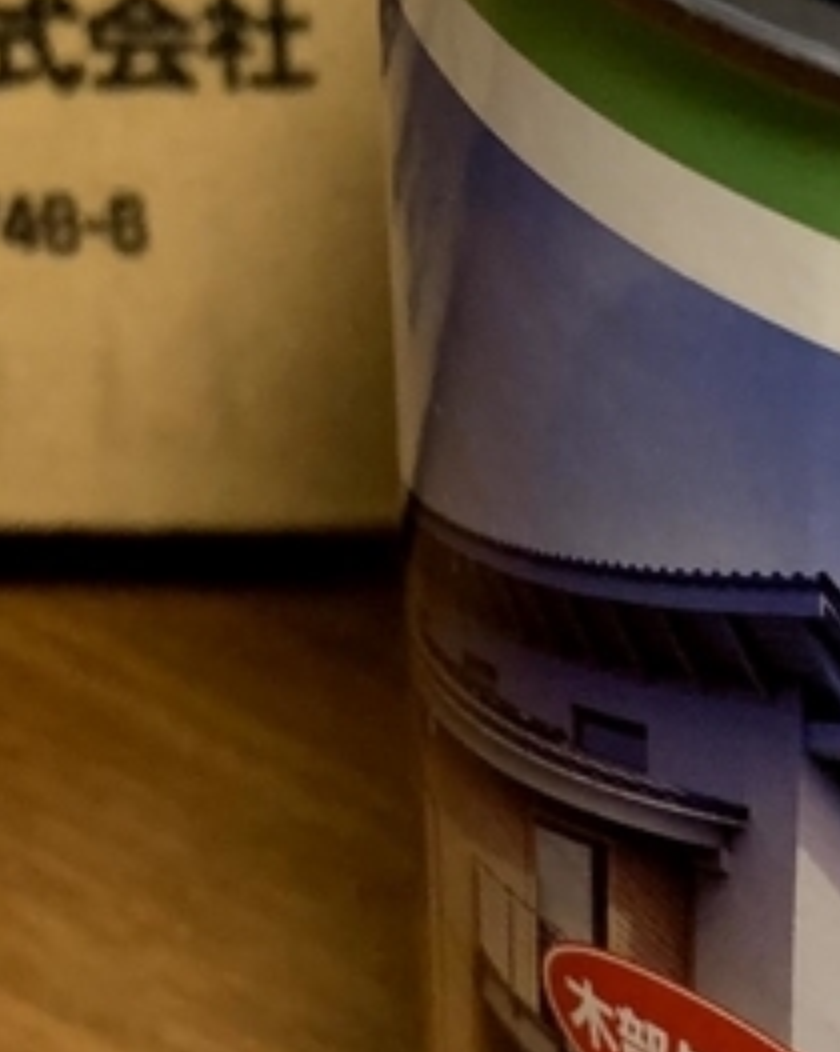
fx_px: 3609
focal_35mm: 116
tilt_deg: -39.2
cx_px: 536
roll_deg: +0.9
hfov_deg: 13.3
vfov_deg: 16.6
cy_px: 580
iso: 320
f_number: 1.8
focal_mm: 4.25
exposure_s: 1/60
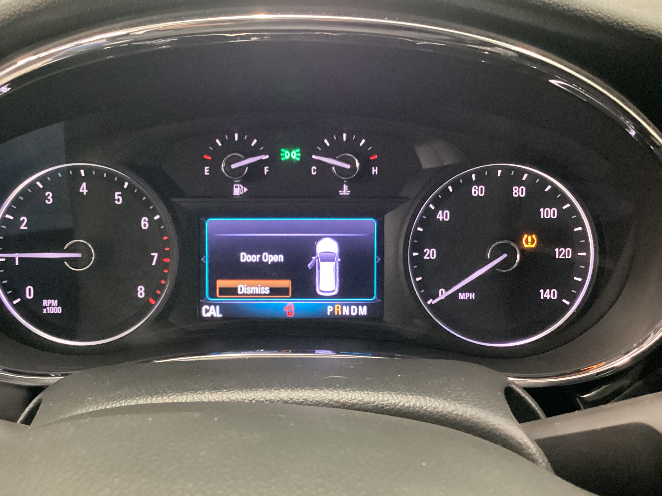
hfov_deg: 50.1
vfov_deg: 38.6
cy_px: 265
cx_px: 300
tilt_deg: -26.3
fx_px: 708
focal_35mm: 37
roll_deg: -0.5
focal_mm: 3.3
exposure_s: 1/24
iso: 640
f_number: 2.4
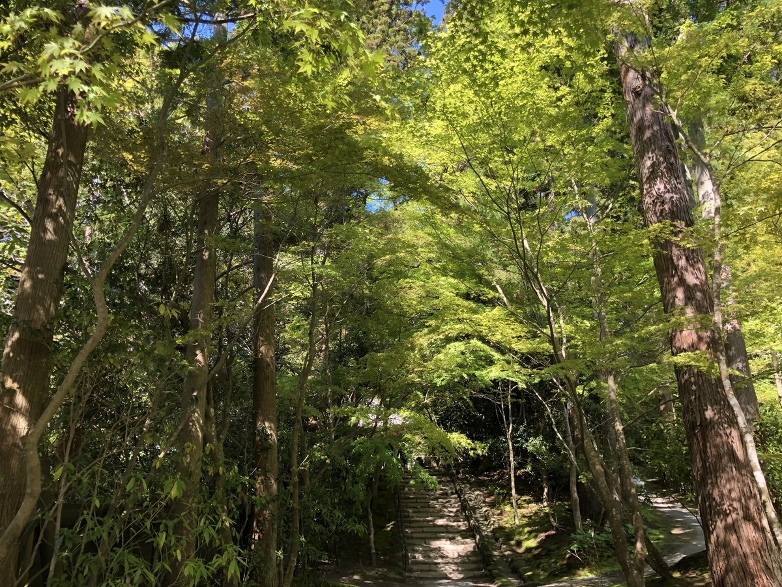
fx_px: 633
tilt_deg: +20.6
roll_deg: +1.7
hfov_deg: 63.4
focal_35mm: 28
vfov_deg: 49.7
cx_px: 391
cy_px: 294
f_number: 1.8
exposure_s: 1/136
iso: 20
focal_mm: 3.99
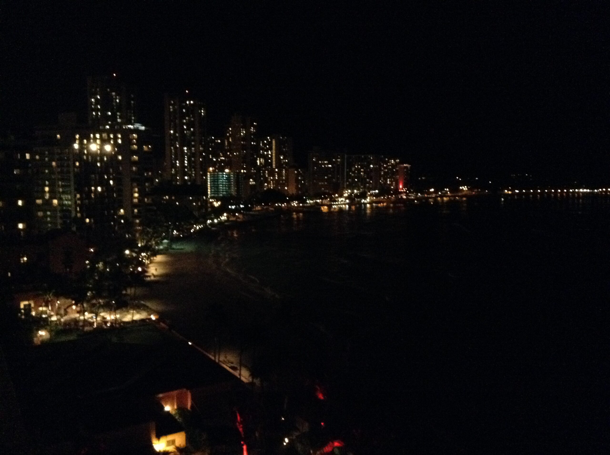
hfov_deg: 55.4
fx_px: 581
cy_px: 228
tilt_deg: -7.5
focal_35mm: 33
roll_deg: -0.8
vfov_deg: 42.8
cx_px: 305
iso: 640
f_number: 2.4
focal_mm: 3.3
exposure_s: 1/15
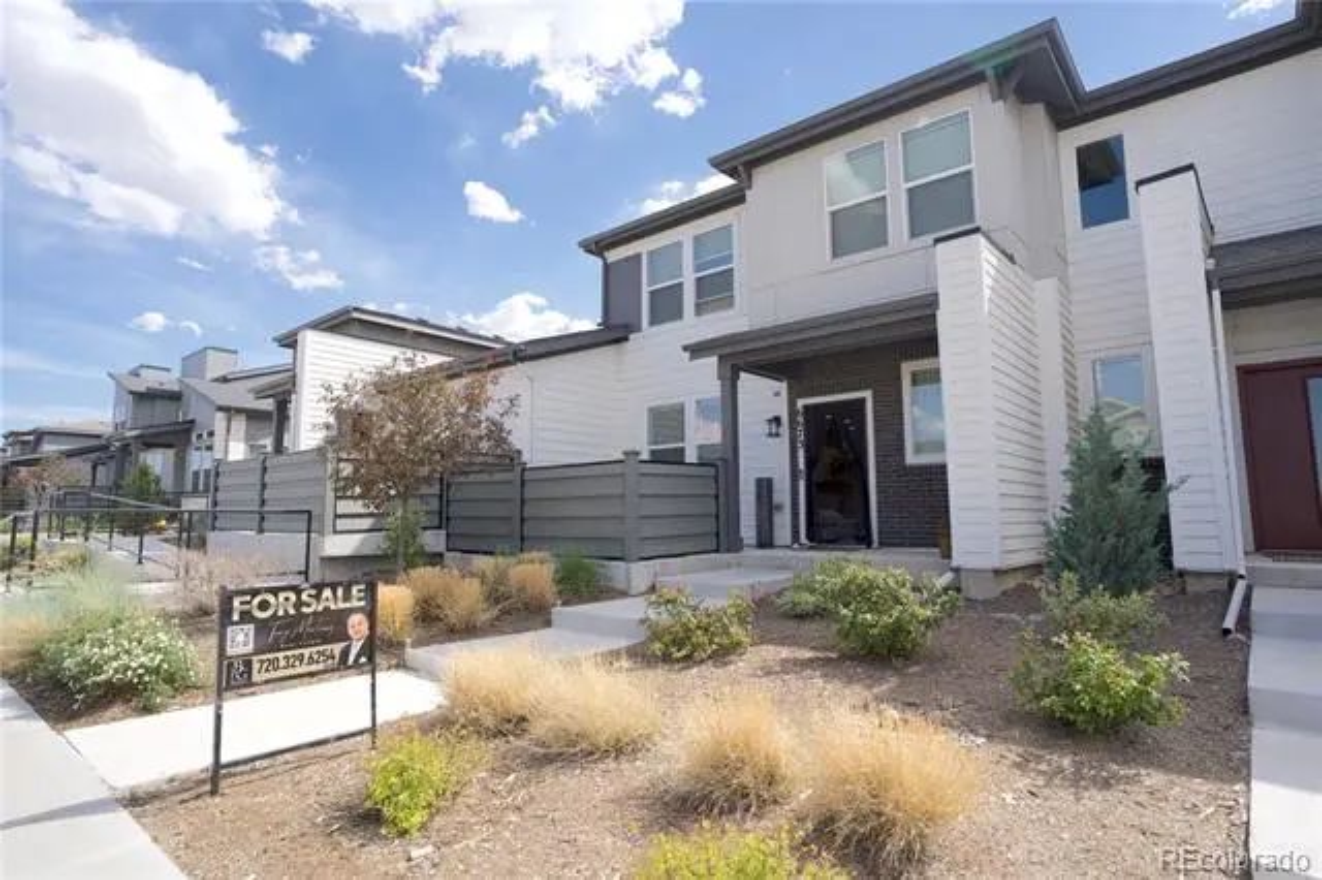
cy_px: 440
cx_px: 661
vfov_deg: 61.9
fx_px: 734
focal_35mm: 20
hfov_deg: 84.0
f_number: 5
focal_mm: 20
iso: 320
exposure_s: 1/1600
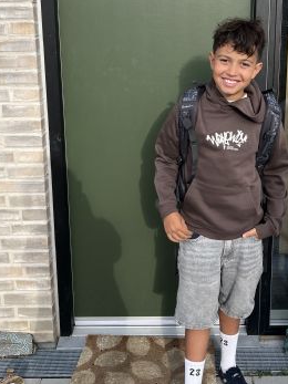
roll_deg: +0.4
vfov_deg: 41.7
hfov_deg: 32.0
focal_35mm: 45
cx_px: 185
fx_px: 499
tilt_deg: -12.4
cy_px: 135
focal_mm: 5.1
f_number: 1.6
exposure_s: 1/891
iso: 50
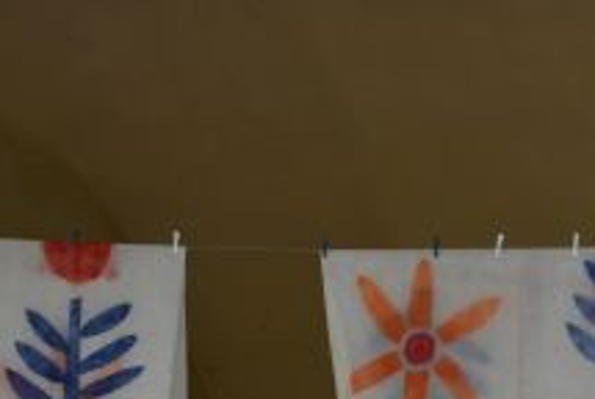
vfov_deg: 5.8
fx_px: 3873
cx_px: 908
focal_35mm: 234
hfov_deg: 8.6
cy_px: 669
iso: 400
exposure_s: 1/250
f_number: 5.6
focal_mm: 42
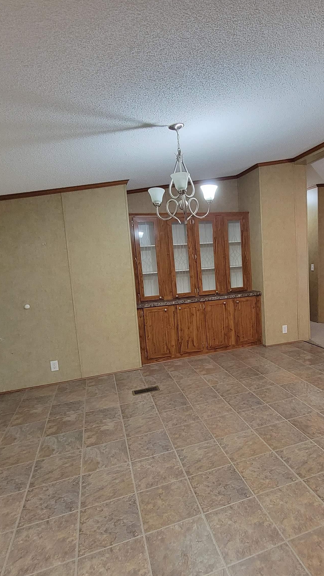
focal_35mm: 19
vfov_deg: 89.6
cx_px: 211
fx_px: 290
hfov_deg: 57.3
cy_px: 288
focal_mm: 2.2
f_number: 2.2
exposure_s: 1/40
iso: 400
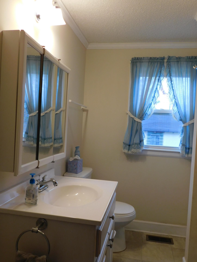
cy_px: 131
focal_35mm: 30
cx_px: 98
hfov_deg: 46.8
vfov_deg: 60.0
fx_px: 228
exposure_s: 1/30
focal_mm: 5.3
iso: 125
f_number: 3.2
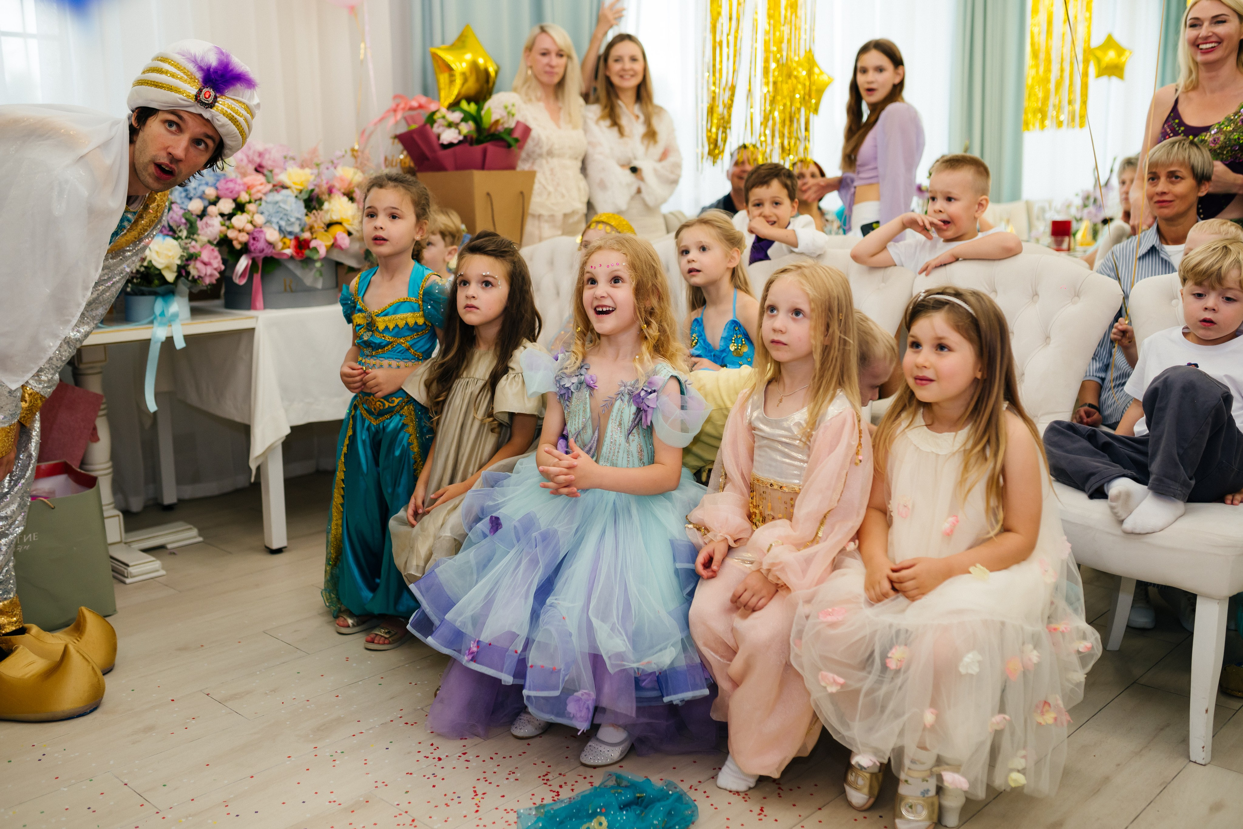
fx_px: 1208
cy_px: 414
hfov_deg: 54.4
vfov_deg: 37.9
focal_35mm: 35
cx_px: 622
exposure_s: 1/100
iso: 500
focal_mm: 35
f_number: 2.2
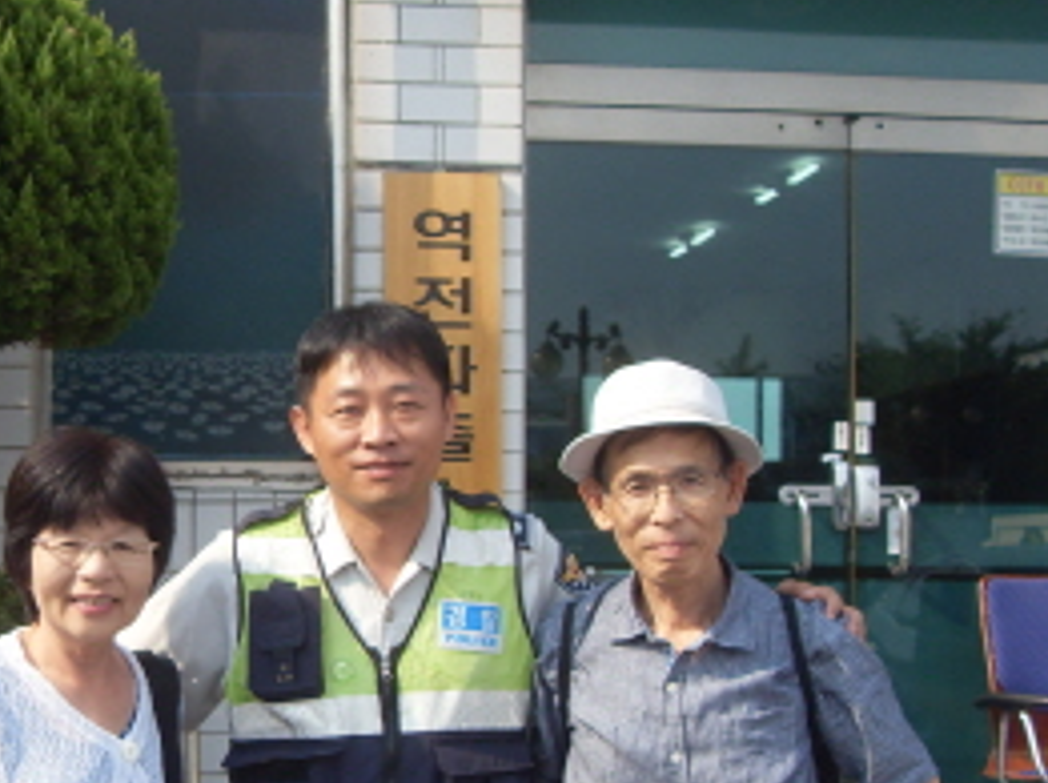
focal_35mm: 71
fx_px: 2147
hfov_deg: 27.4
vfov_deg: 20.6
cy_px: 528
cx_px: 450
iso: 80
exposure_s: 1/180
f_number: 7
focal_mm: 6.3
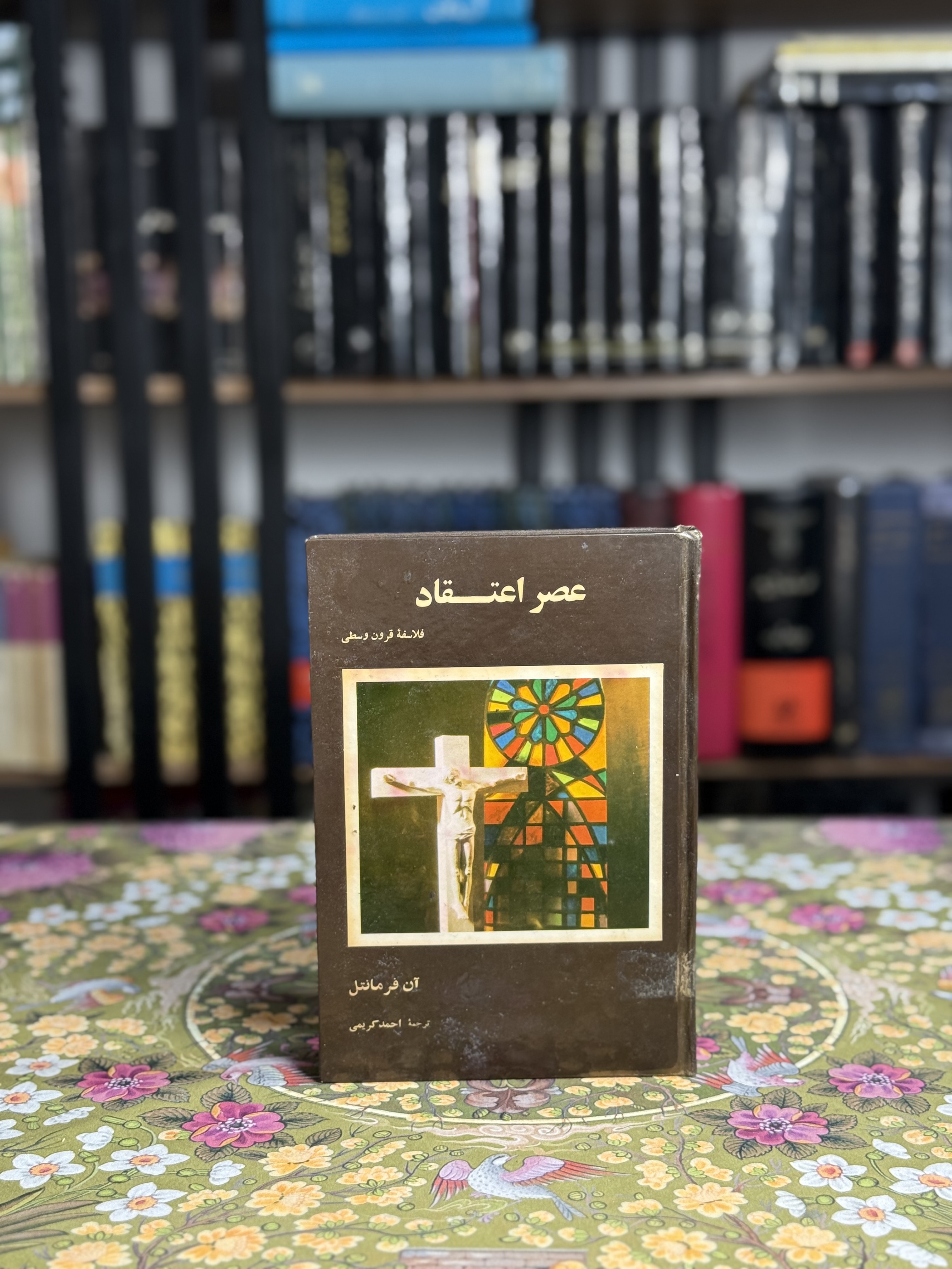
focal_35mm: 48
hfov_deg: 30.3
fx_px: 1760
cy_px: 634
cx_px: 476
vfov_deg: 39.7
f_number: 1.78
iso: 160
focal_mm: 6.76
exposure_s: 1/100
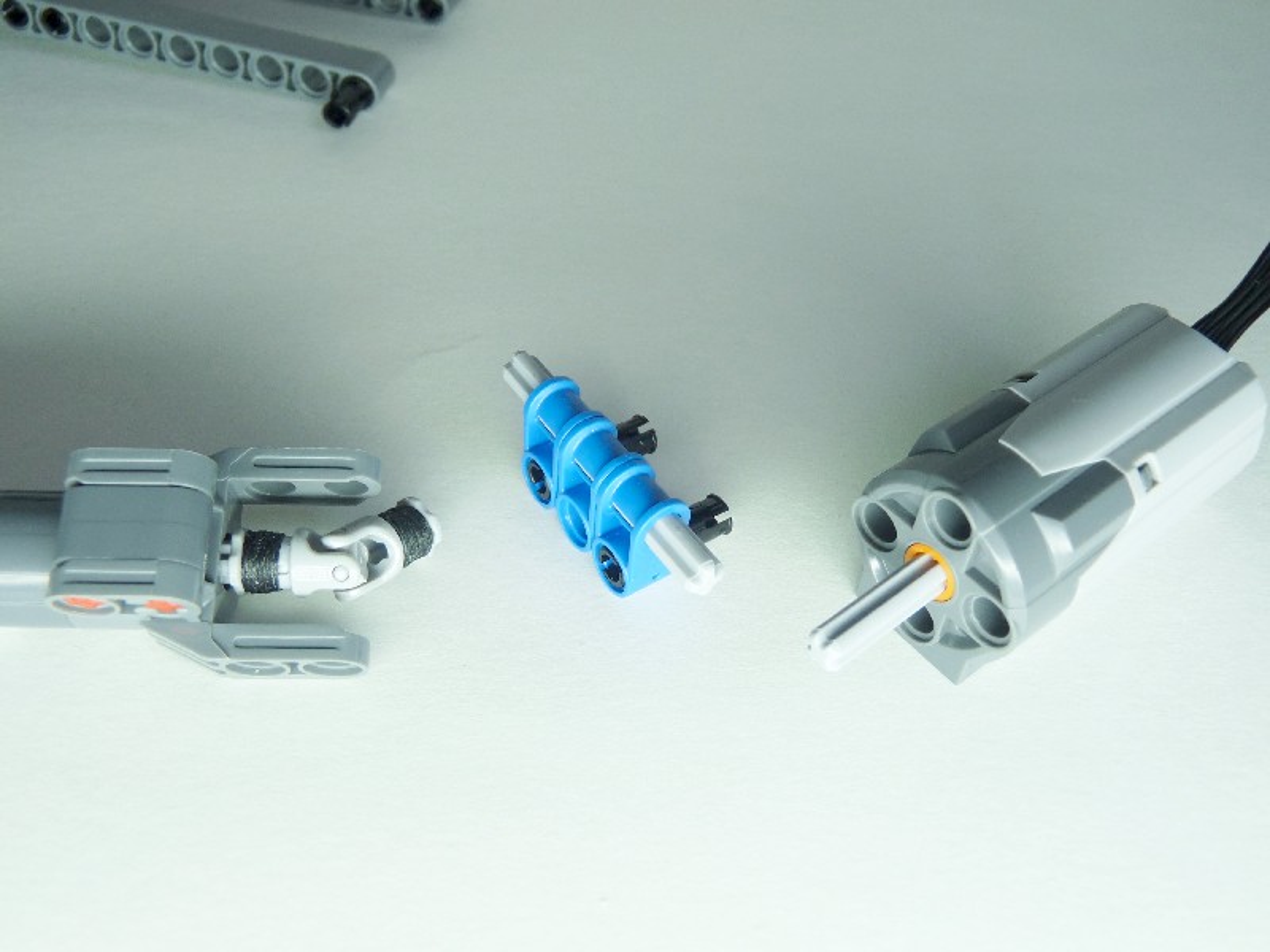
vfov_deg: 40.7
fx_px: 1284
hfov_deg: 52.6
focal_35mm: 35
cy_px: 476
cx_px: 635
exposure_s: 1/50
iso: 100
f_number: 3
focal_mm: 6.2
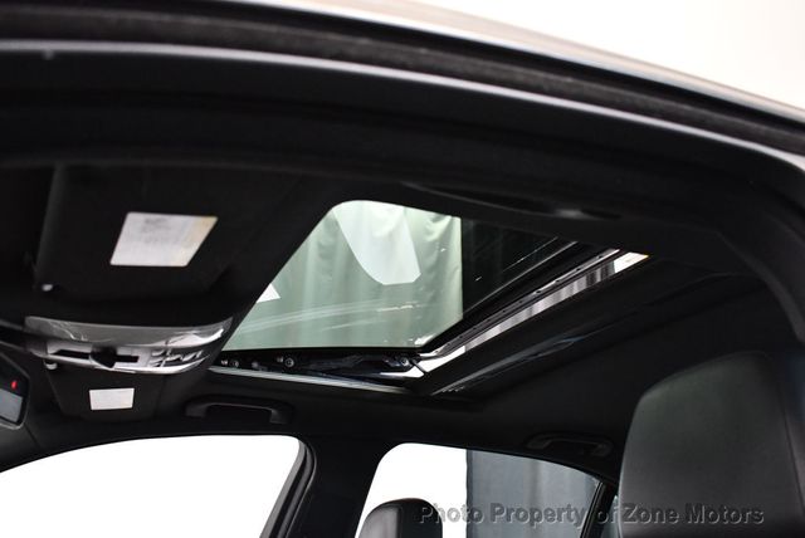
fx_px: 806
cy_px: 269
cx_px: 402
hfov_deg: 53.1
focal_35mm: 36
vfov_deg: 36.9
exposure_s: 1/80
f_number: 3.5
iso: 3200
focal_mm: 18
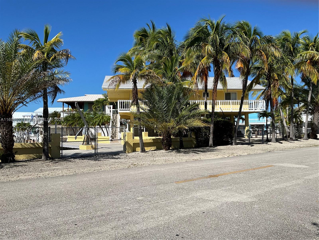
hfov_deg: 61.7
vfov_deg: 48.2
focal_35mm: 29
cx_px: 160
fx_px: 267
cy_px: 120
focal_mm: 3
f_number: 1.8
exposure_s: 1/3322
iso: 25
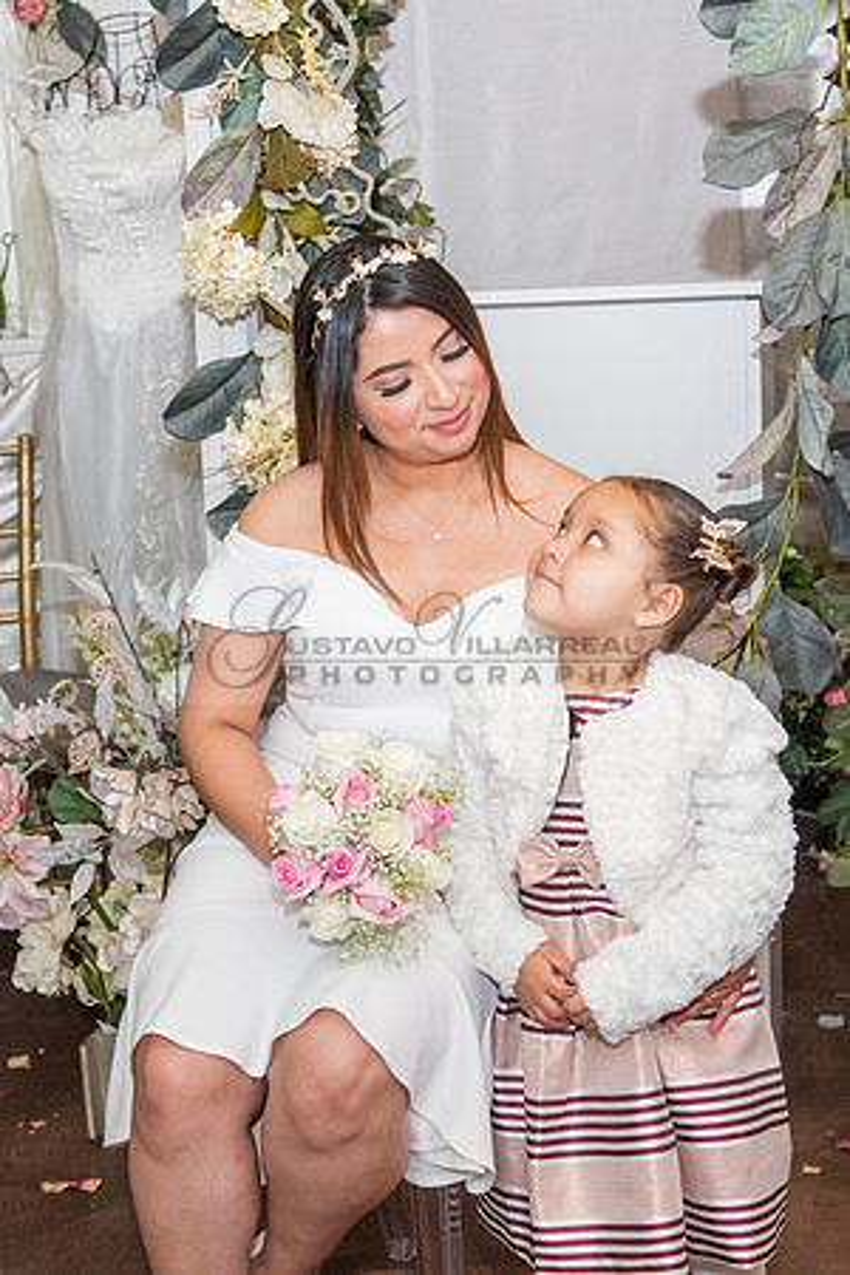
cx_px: 421
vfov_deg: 31.9
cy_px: 638
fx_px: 2230
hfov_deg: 21.6
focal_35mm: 63
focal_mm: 42
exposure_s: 1/125
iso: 1600
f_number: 4.5
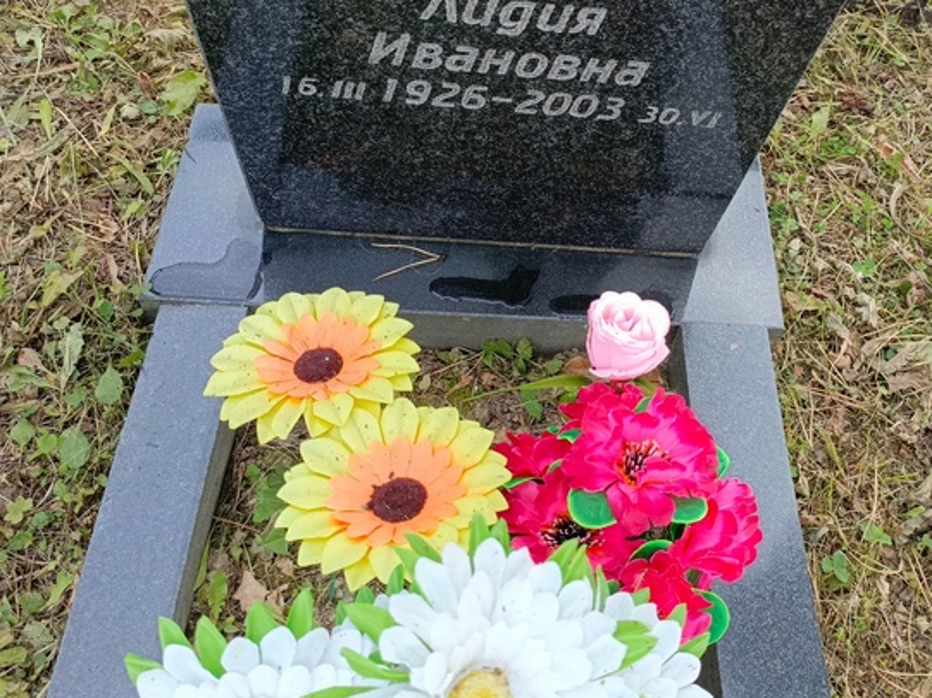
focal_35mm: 37
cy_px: 195
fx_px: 996
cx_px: 591
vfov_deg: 37.9
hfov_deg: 49.6
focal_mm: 4.76
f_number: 1.69
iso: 112
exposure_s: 1/193
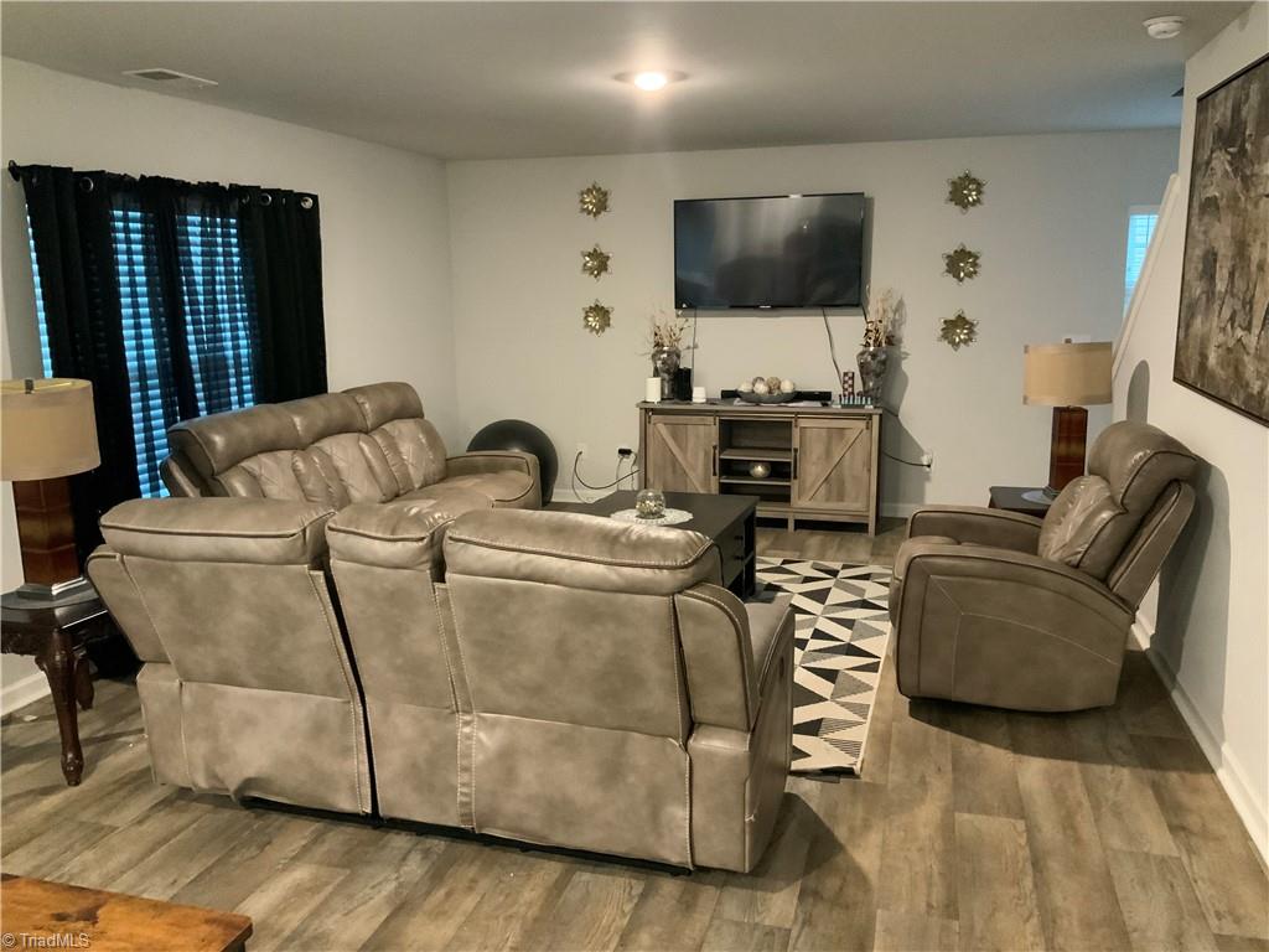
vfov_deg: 48.2
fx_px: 1063
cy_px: 476
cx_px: 634
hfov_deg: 61.7
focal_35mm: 29
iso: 500
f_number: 1.8
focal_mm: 3
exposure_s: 1/30
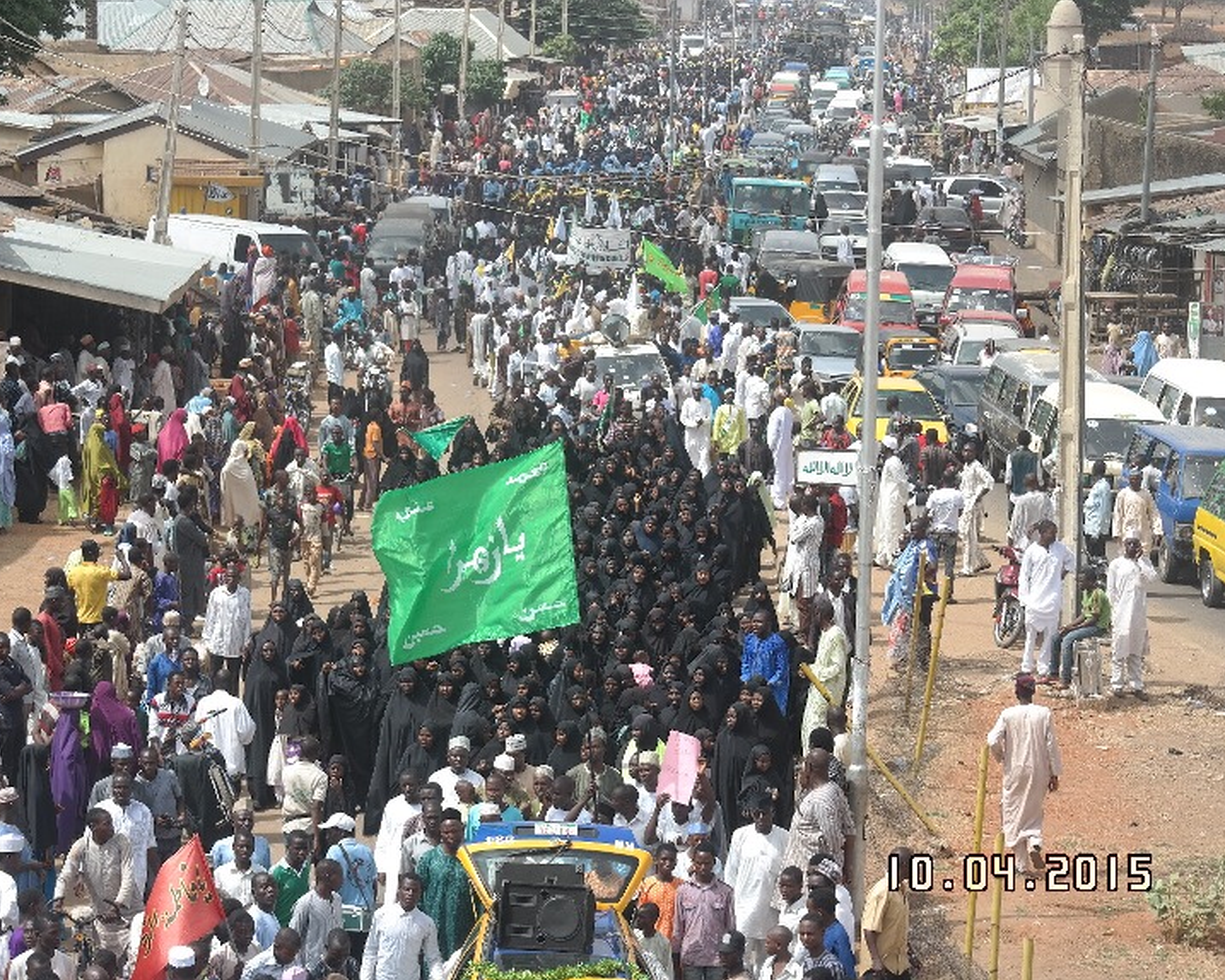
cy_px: 490
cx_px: 519
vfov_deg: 12.8
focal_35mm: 121
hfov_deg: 15.9
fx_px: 4388
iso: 100
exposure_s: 1/400
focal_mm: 70
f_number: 5.6
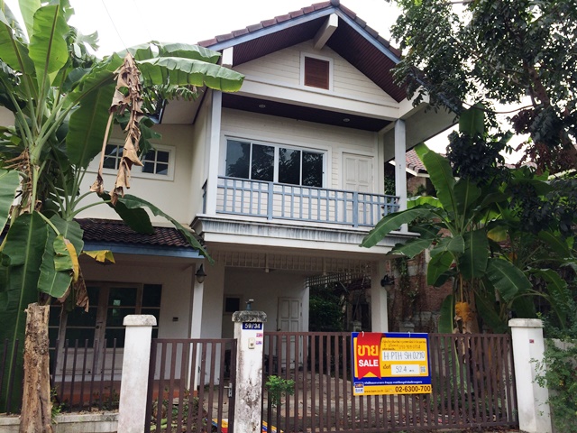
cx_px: 288
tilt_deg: +12.9
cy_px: 216
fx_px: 483
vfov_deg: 48.2
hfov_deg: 61.7
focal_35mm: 29
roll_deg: -2.0
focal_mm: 4.15
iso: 32
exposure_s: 1/570
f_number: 2.2
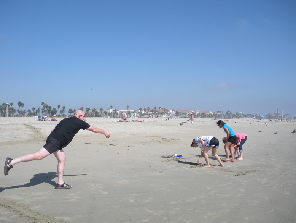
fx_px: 316
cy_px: 109
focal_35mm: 37
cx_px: 148
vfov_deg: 38.7
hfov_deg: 50.1
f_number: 3.5
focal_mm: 6.3
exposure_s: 1/833
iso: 64
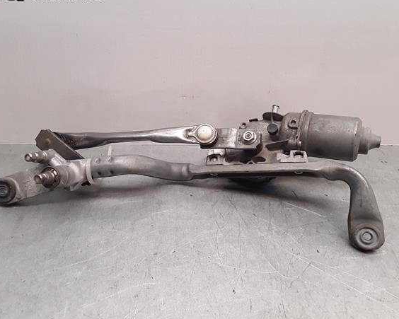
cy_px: 156
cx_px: 195
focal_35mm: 31
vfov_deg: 47.1
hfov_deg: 57.2
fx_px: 366
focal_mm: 2.91
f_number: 1.9
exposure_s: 1/104
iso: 100
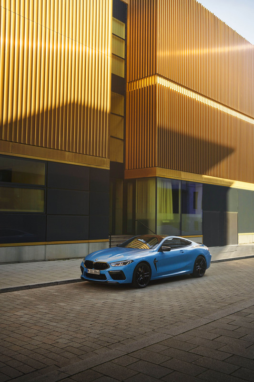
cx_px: 127
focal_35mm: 35
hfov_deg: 37.8
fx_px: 371
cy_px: 191
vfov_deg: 54.4
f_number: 5
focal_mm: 35
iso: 500
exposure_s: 1/800
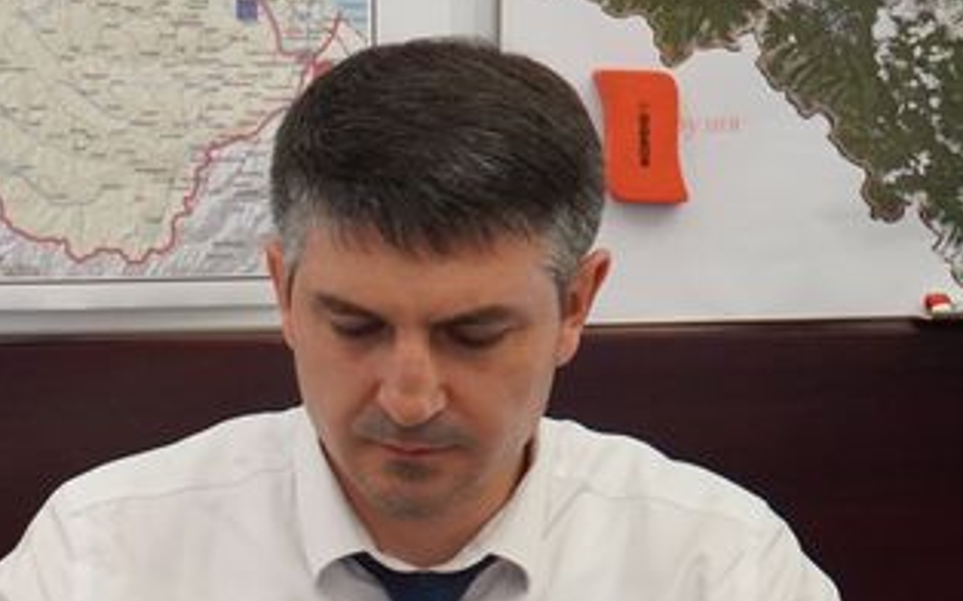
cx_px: -209
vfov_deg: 11.9
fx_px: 2860
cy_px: 603
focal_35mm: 109
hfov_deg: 18.1
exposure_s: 1/160
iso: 2000
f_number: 4
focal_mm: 28
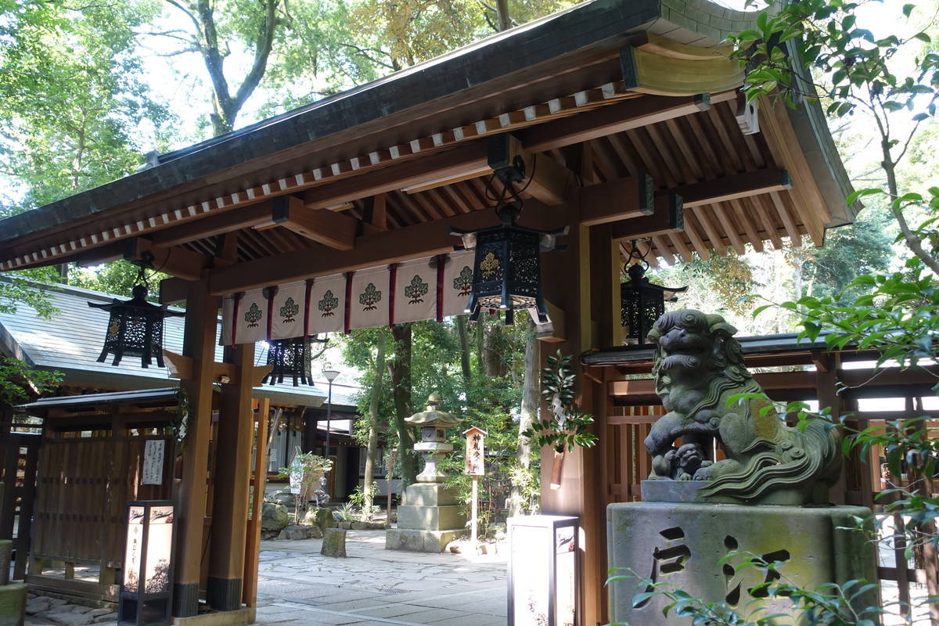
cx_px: 470
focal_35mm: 32
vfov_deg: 41.1
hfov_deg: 58.7
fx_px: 835
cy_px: 313
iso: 400
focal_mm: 11.69
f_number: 2.8
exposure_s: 1/125
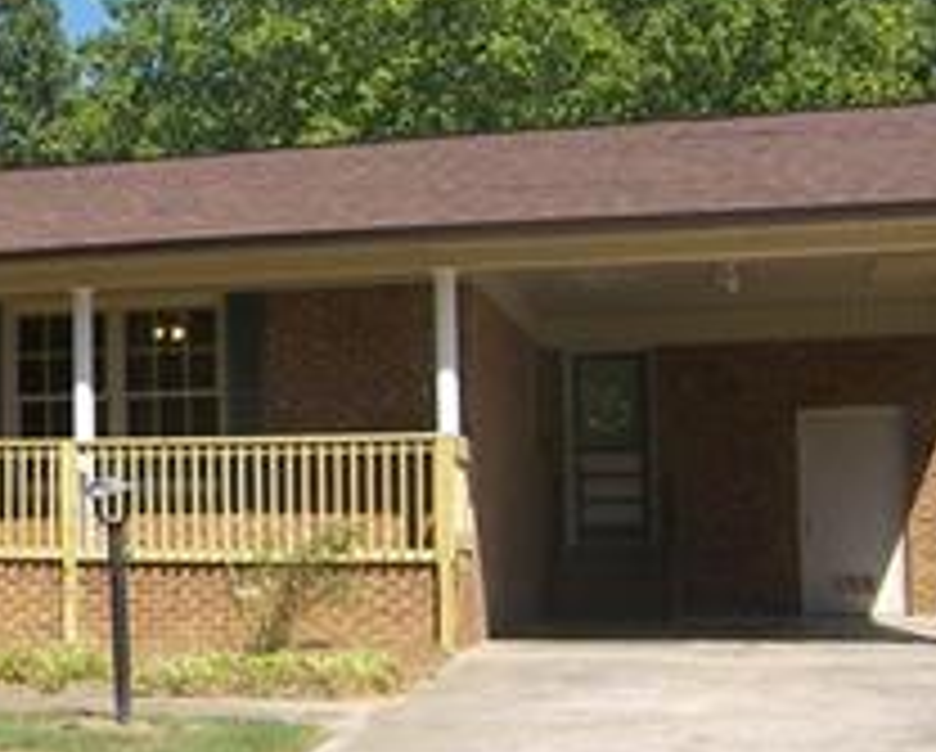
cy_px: 365
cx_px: -130
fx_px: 1997
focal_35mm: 72
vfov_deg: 21.3
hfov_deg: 24.4
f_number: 2.8
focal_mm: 5
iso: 50
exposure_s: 1/800
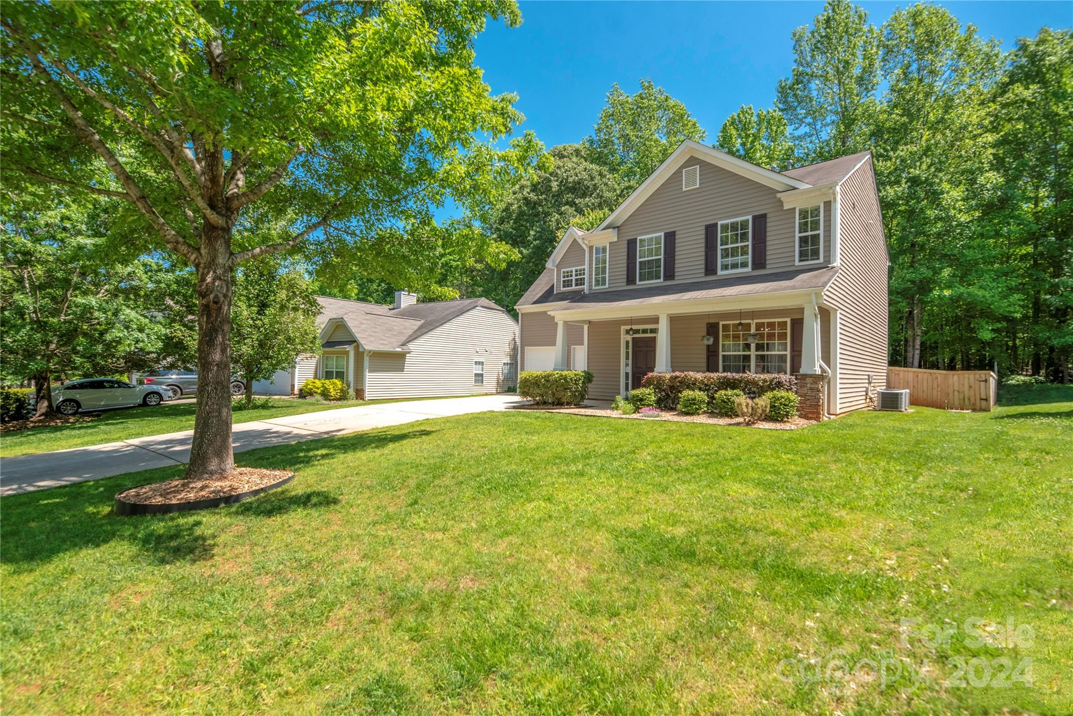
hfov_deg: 96.7
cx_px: 536
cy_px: 358
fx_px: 477
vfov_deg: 73.8
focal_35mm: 16
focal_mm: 16
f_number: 6.3
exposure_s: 1/4000
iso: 320
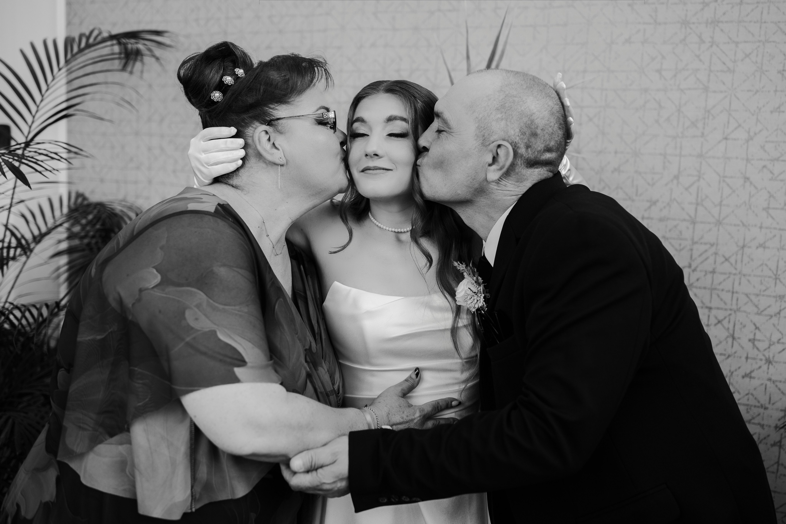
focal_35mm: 35
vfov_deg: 37.9
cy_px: 262
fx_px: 764
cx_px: 393
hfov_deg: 54.4
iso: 250
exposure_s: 1/400
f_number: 2.2
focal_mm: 35
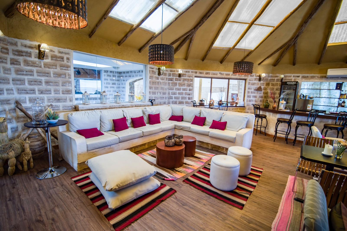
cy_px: 116
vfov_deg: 73.8
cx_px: 174
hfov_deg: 96.7
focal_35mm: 16
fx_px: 154
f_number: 2.8
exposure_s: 1/250
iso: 100
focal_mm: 16
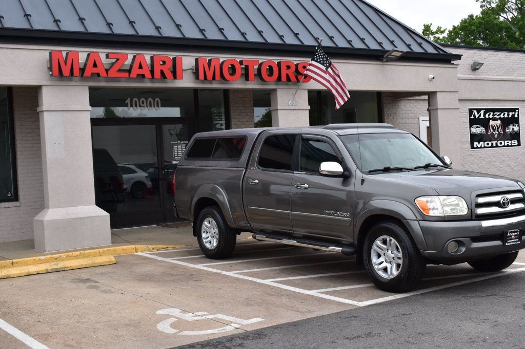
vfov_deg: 28.1
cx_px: 262
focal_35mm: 48
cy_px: 174
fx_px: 700
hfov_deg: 41.1
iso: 400
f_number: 10
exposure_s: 1/250
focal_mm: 32
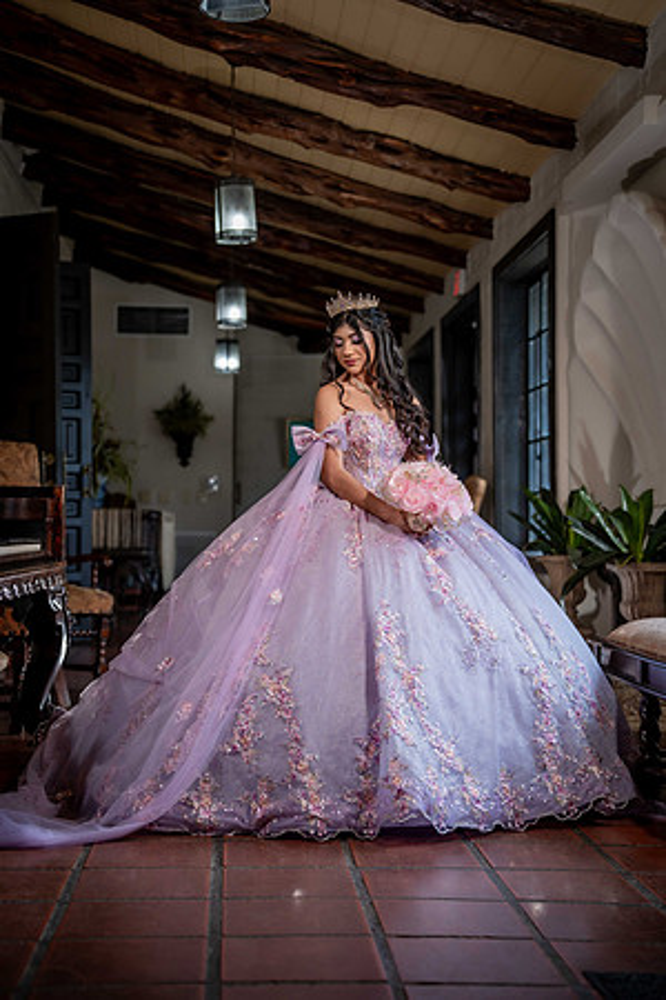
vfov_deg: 34.5
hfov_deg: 23.4
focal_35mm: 58
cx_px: 333
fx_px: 1609
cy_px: 500
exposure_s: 1/400
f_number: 2.8
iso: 400
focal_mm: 58
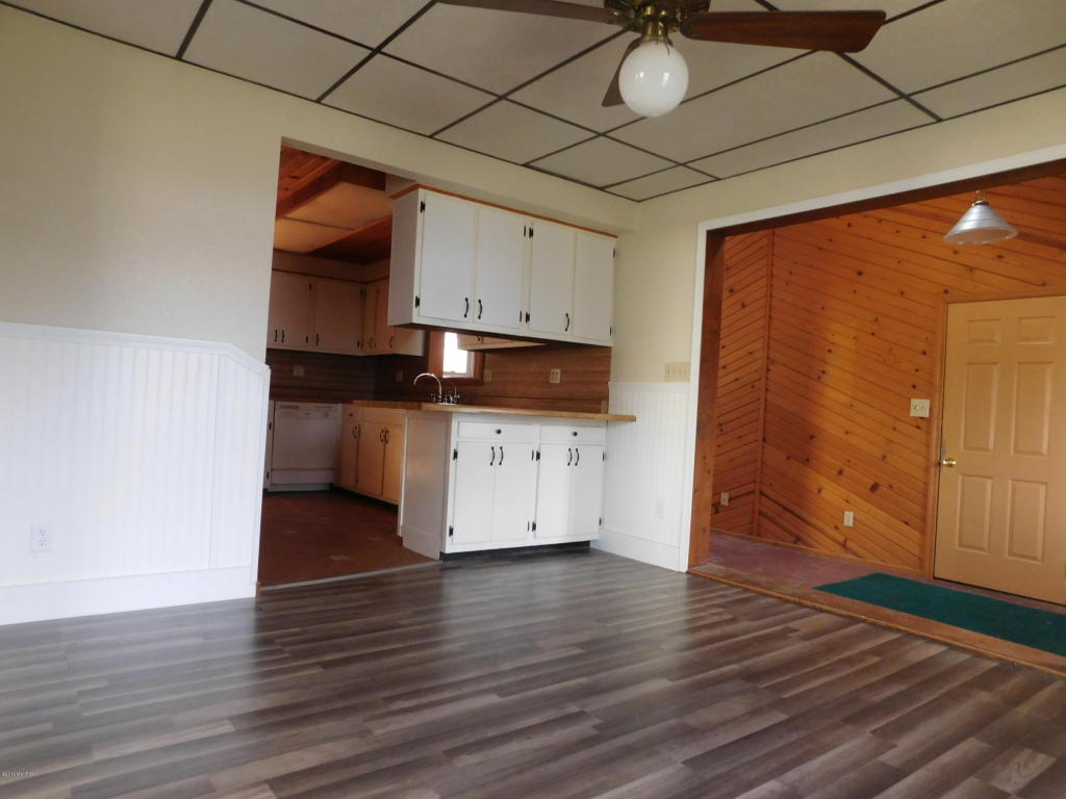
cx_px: 533
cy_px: 400
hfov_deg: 73.9
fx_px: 708
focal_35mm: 23
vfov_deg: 58.9
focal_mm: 4
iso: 320
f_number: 3
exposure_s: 1/30
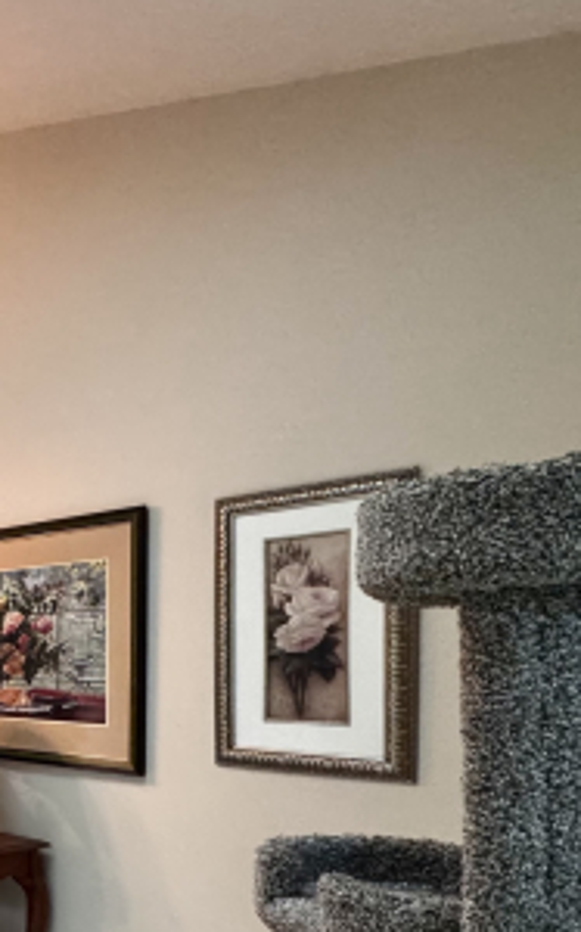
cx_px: -322
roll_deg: +0.0
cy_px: 680
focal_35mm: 33
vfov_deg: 55.8
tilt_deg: -1.2
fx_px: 838
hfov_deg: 26.1
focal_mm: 2.22
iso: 500
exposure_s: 1/60
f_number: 2.2
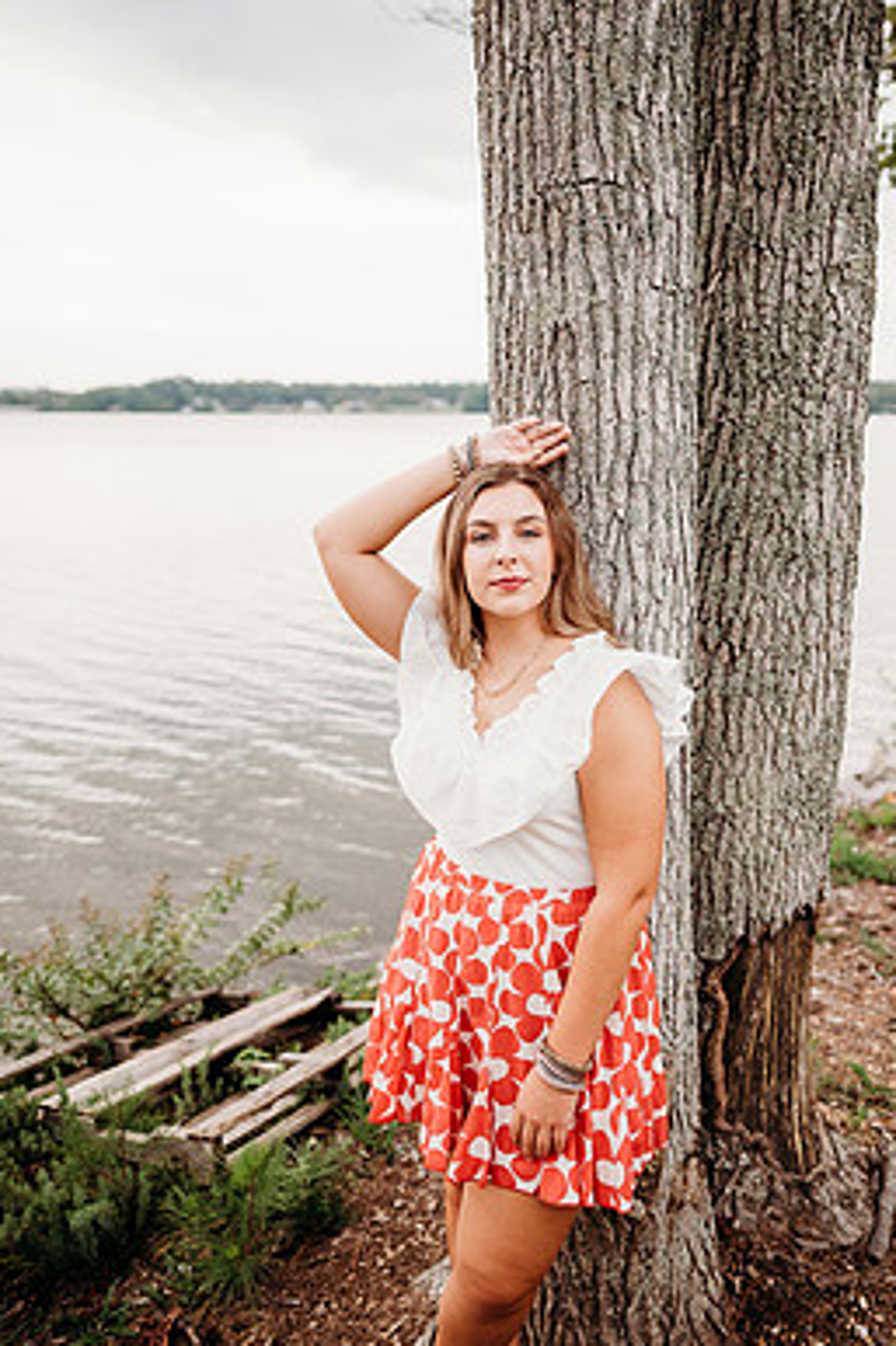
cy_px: 600
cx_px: 502
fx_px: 1046
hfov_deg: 46.3
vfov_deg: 65.3
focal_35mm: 28
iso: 200
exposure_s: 1/500
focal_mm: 24
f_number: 2.2
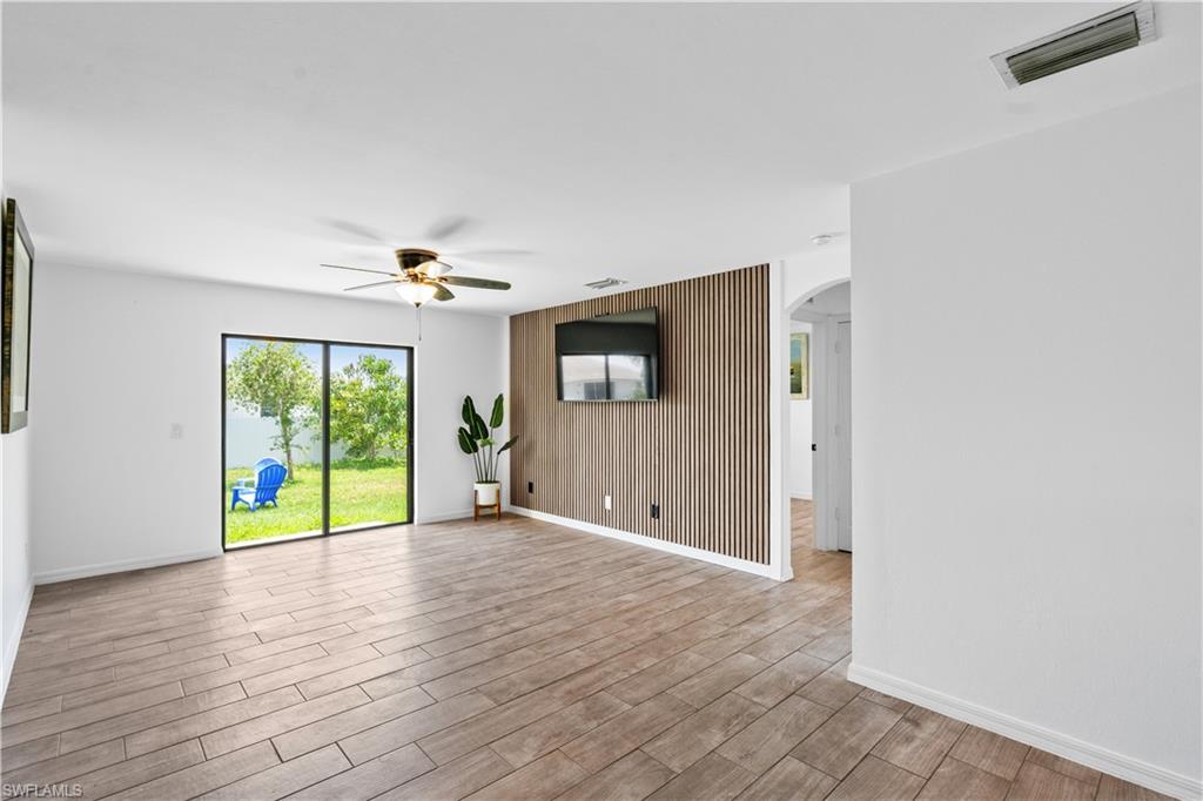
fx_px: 534
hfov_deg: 96.8
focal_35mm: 16
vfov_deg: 73.7
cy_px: 400
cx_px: 602
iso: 400
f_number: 8
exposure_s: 1/60
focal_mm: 16
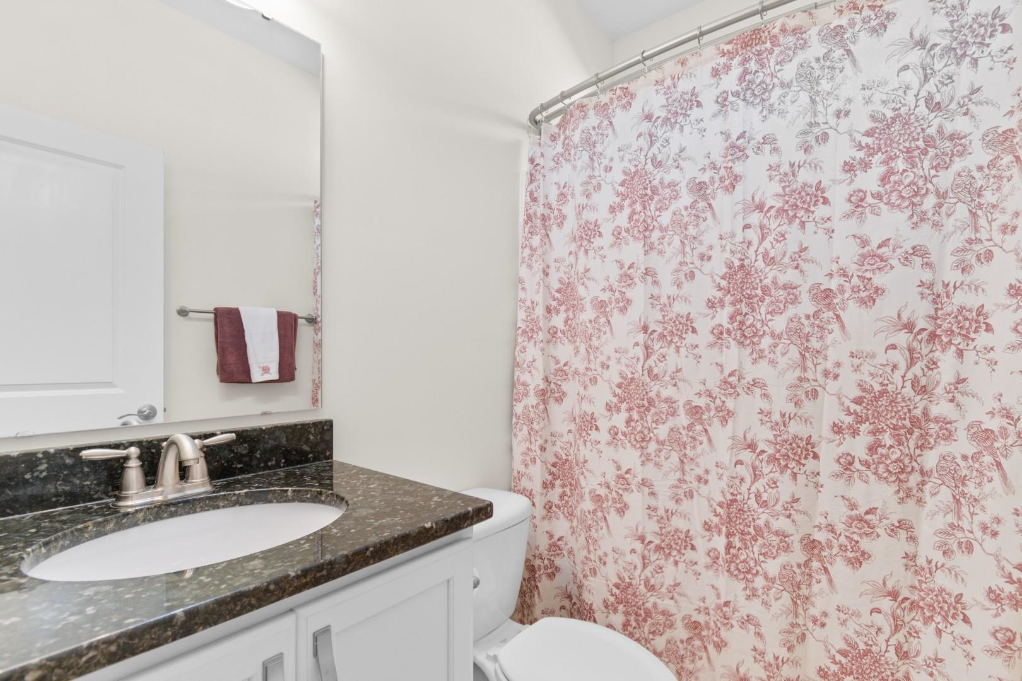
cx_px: 511
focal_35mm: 16
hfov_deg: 96.7
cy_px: 340
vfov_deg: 73.7
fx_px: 454
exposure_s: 1/5
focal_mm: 11
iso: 100
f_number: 4.8
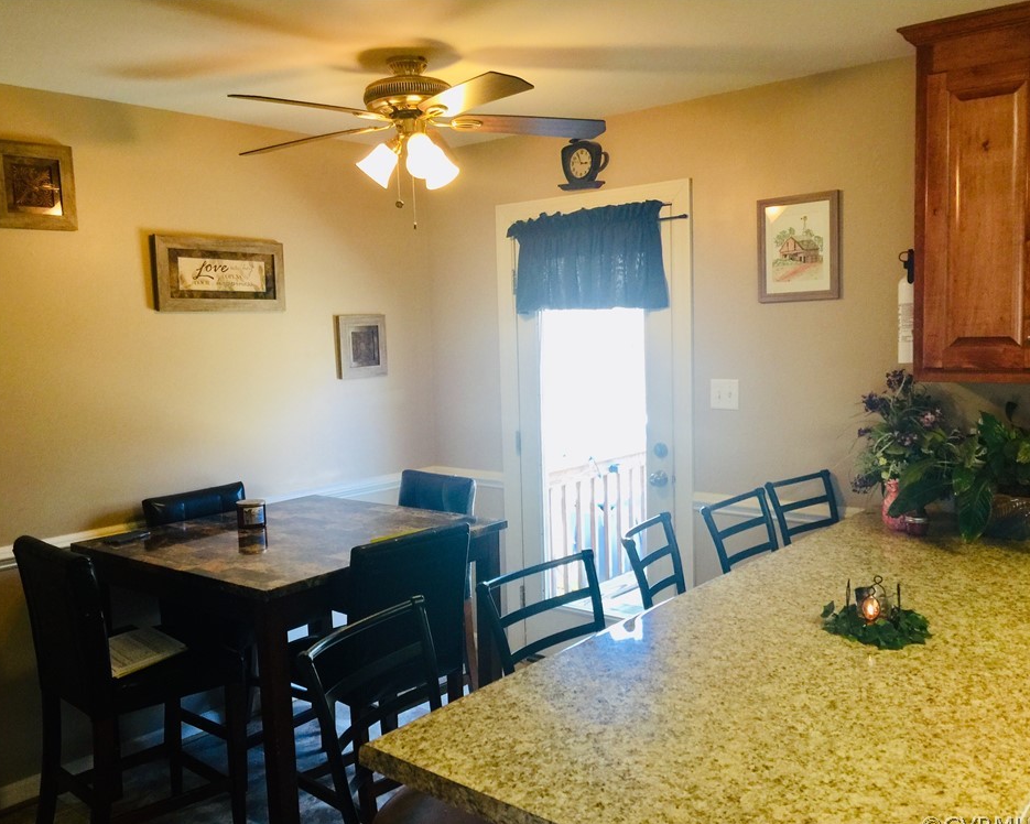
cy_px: 421
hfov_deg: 57.1
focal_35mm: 31
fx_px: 945
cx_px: 484
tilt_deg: -5.0
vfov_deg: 47.1
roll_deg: +2.0
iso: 50
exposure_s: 1/30
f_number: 2.2
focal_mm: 4.15
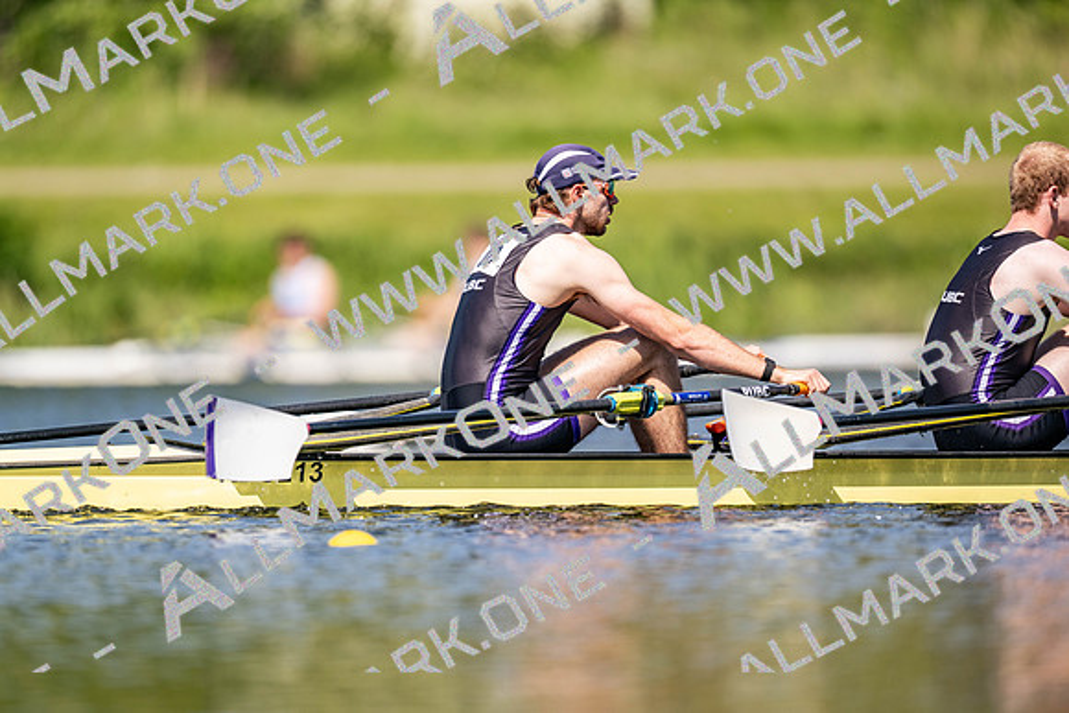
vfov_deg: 2.3
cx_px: 534
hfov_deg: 3.4
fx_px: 17820
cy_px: 356
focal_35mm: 600
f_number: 4
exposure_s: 1/2500
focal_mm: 600
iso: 250
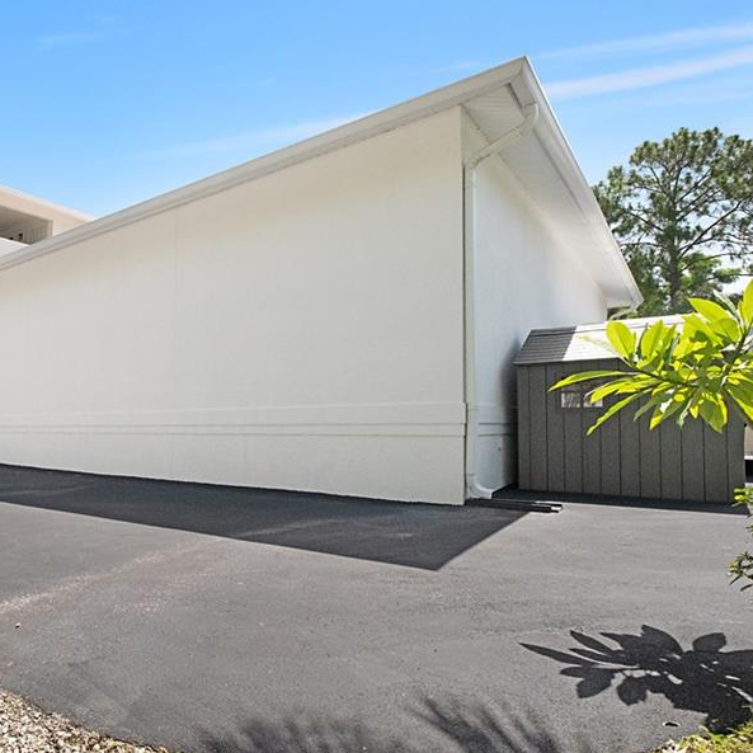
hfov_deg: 61.6
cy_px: 377
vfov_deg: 69.6
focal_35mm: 22
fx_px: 541
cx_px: 114
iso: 1250
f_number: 8
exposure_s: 1/2400
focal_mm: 10
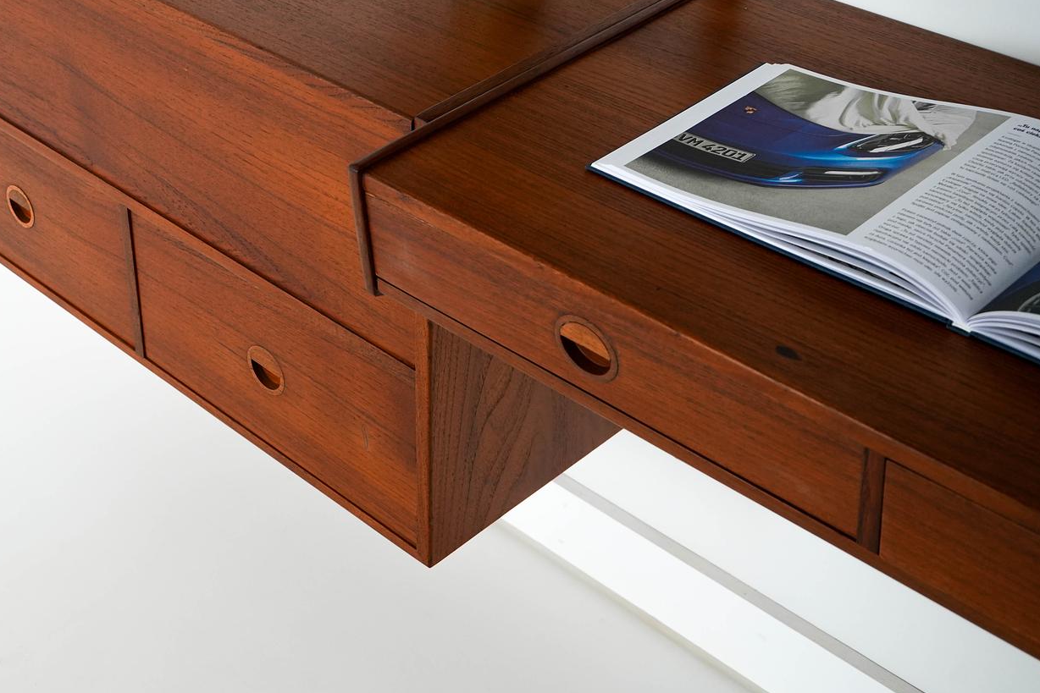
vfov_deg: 23.5
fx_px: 1647
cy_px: 169
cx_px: 226
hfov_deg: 34.1
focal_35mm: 57
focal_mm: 35
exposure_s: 1/30
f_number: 5.6
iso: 800
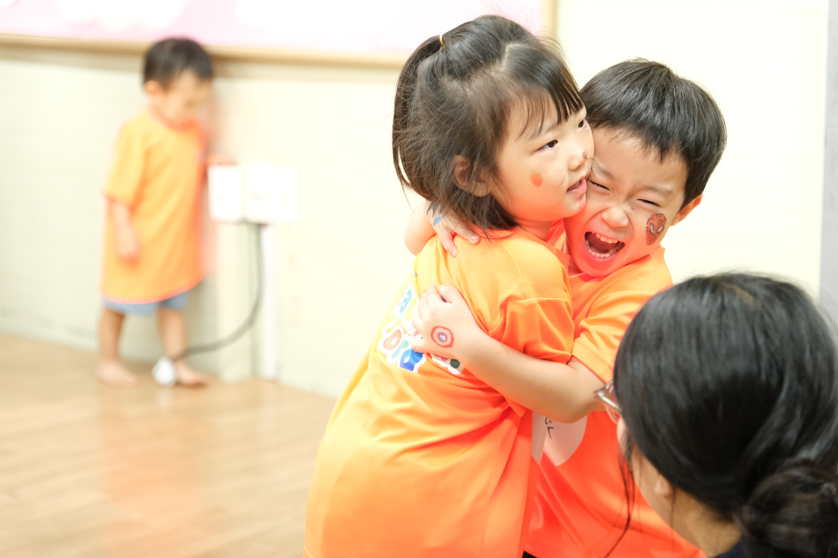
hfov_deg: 23.4
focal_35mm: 87
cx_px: 419
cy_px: 279
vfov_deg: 15.7
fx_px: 2025
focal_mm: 57.9
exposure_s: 1/250
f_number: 2.8
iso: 3200
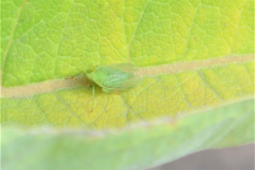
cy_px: 85
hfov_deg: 4.6
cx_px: 128
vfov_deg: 3.1
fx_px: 3188
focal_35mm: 450
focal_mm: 300
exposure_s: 1/125
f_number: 8
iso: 320
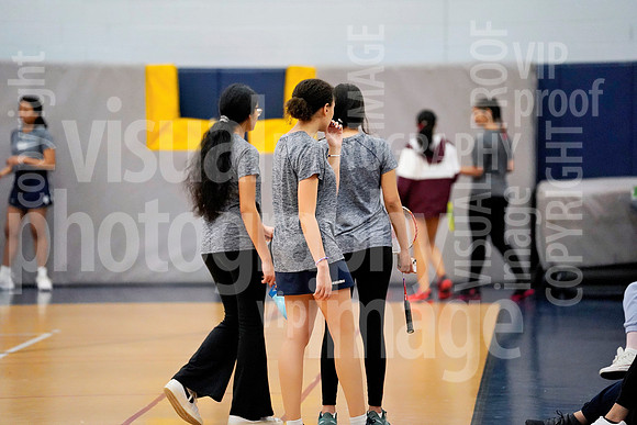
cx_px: 318
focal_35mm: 200
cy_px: 212
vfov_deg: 6.9
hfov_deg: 10.3
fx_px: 3540
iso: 8000
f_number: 2.8
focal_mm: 200
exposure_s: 1/800
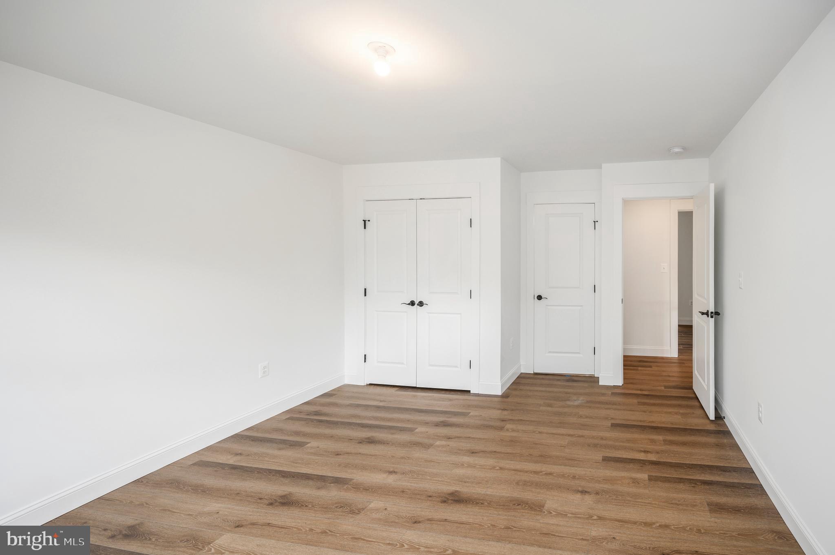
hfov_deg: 104.3
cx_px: 418
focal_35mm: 14
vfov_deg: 81.1
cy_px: 278
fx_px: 324
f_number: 4
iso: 200
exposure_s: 1/60
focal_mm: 14
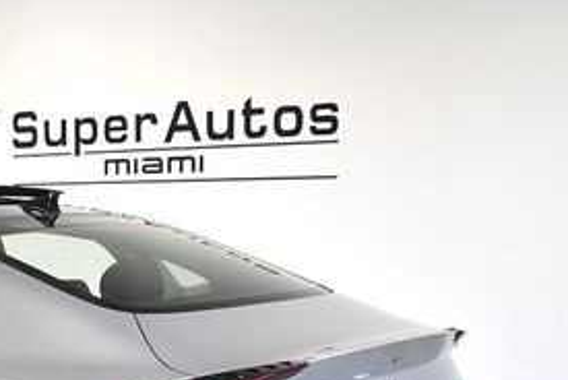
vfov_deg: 16.9
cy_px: 387
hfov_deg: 24.1
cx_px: -43
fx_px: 1248
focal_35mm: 79
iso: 2500
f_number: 3.8
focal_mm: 23
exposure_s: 1/1600
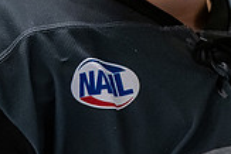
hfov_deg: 1.9
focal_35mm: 1087
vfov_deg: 1.3
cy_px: -123
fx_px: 6981
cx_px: 191
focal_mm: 180
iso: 2000
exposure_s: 1/800
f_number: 2.8
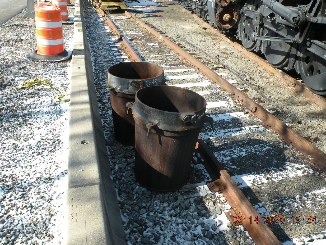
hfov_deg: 63.4
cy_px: 119
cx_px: 167
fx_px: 264
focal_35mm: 28
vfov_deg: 49.8
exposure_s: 1/143
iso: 64
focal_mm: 4.7
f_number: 5
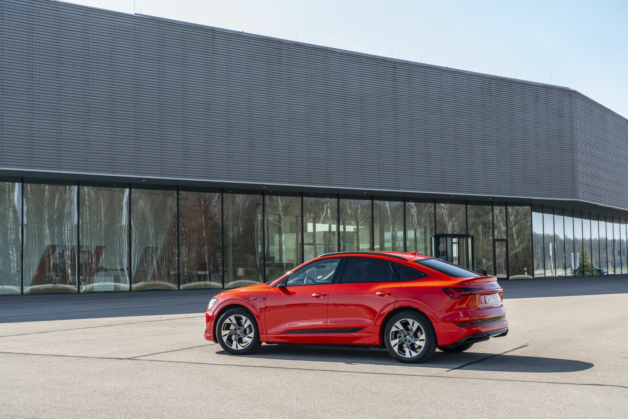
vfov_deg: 26.5
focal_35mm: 51
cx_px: 314
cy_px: 210
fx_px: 890
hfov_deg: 38.9
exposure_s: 1/25
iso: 50
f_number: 8
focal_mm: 51
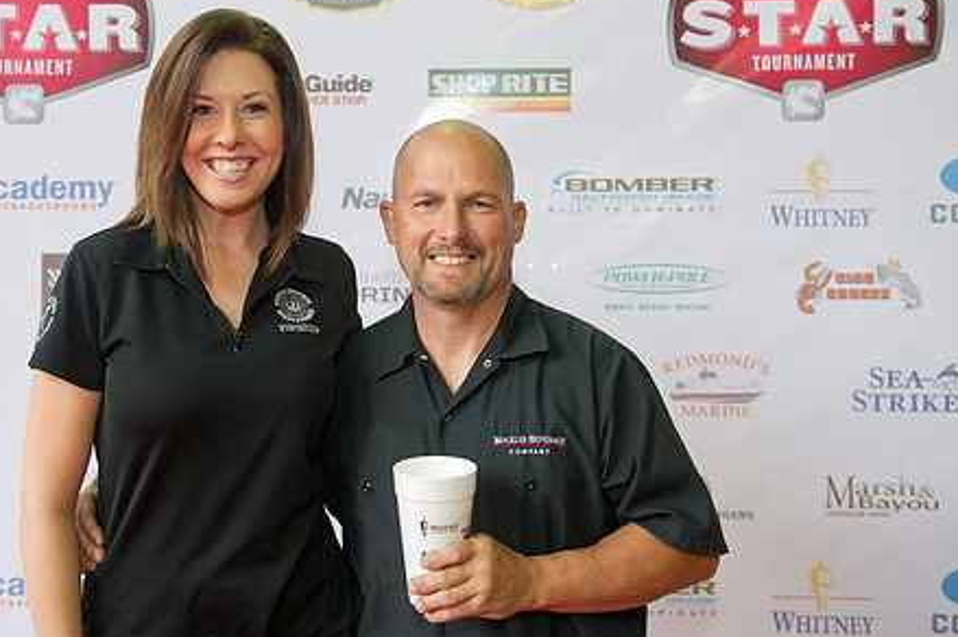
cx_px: 415
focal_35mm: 41
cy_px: 249
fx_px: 1090
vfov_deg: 32.5
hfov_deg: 47.3
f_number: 3.5
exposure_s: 1/125
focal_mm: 31
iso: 640
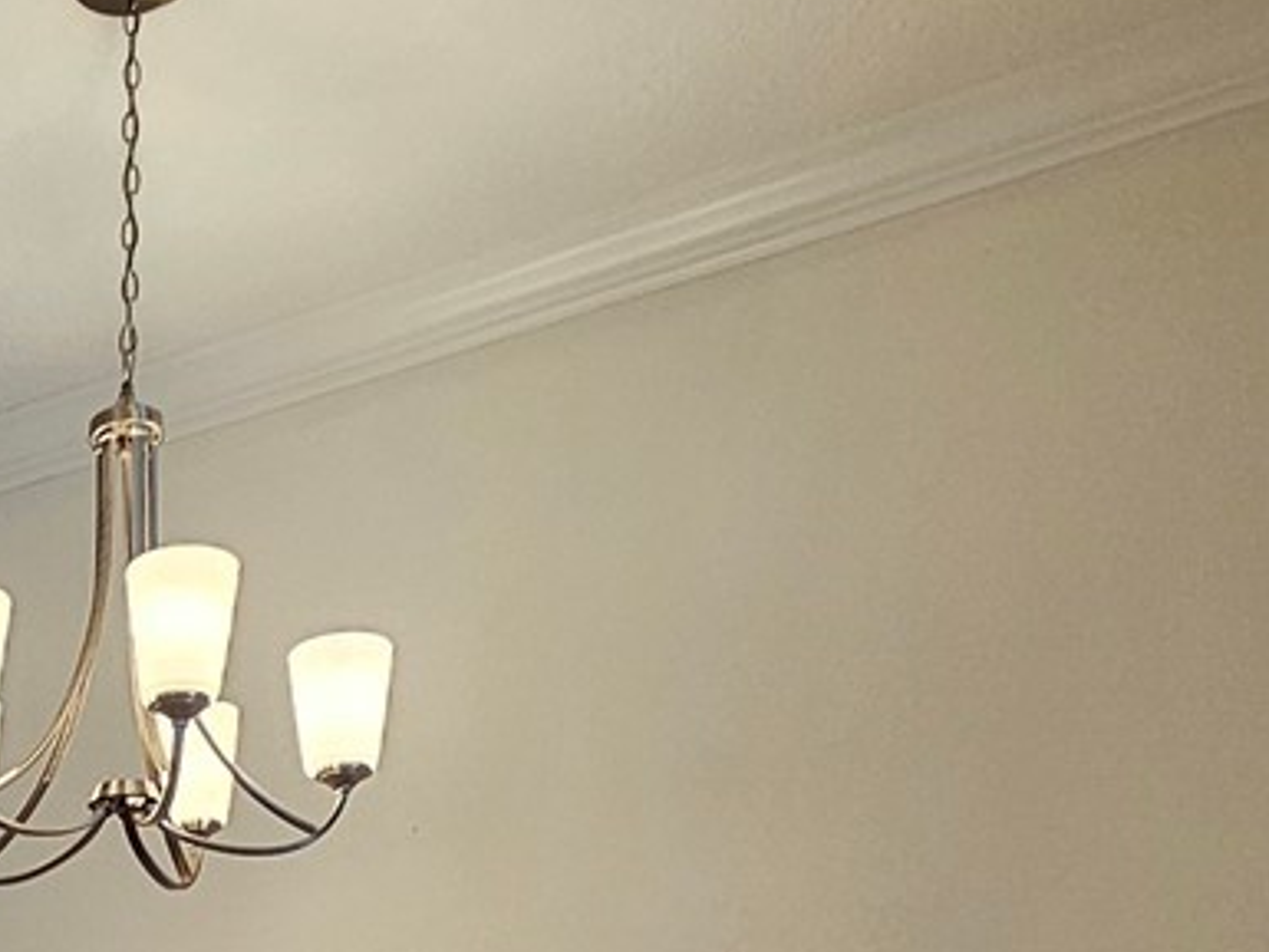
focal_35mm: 54
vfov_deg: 21.9
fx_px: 1980
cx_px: -254
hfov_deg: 30.3
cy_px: 1476
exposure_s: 1/60
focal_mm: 2.2
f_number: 2.2
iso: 200
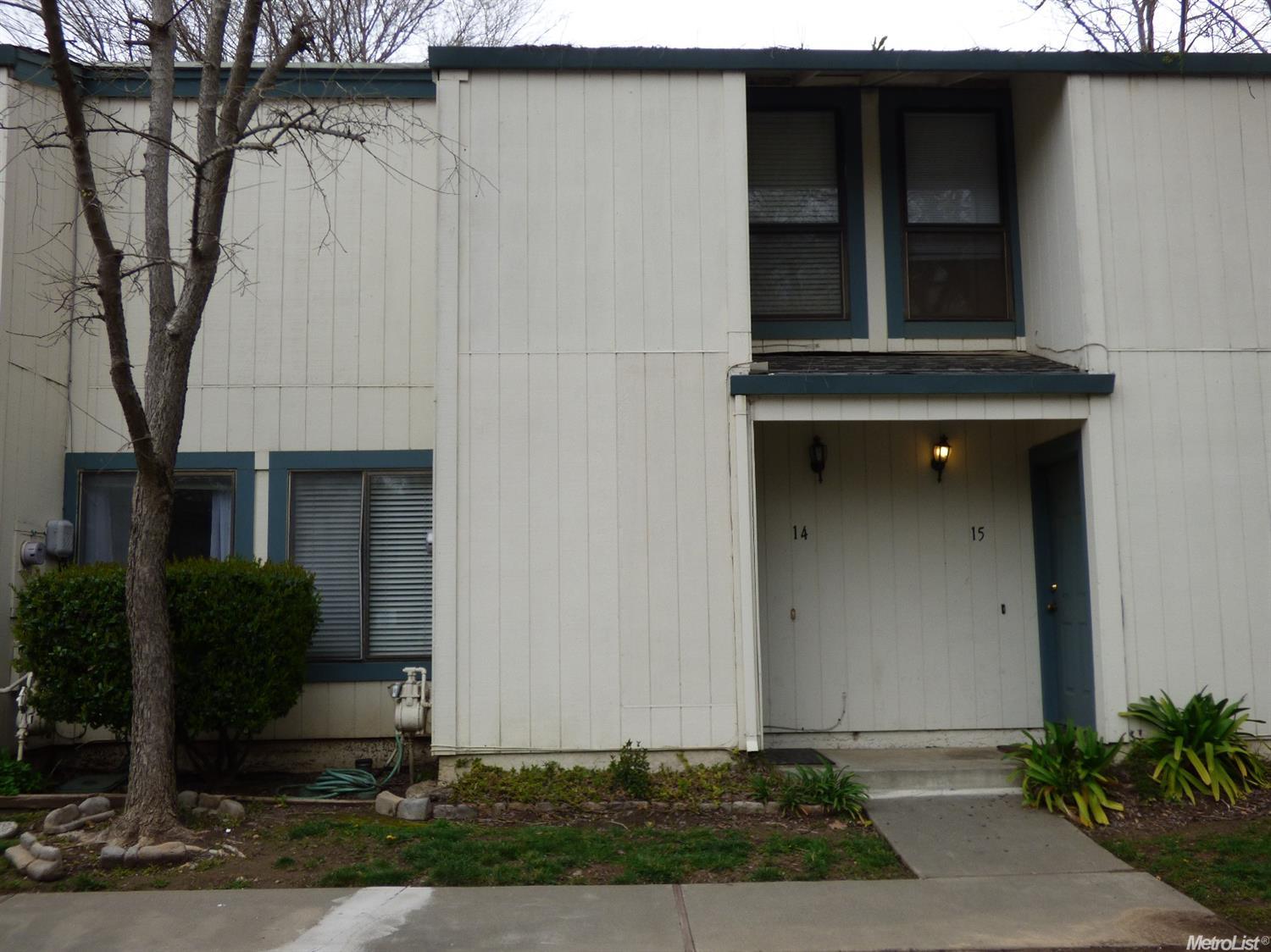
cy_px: 476
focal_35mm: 33
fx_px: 1211
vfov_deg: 42.9
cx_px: 636
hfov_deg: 55.4
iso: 100
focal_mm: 5.78
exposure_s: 1/640
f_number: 3.4
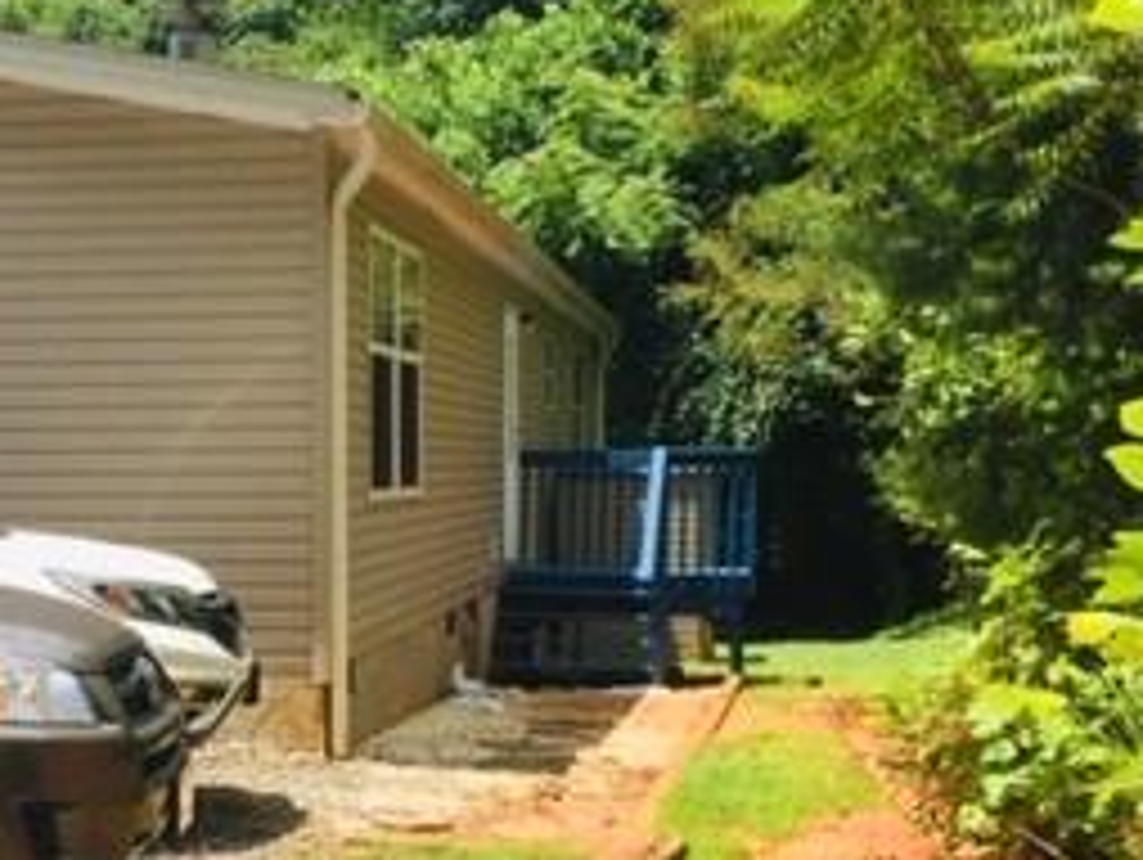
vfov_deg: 20.2
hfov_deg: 26.2
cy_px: 513
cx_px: 252
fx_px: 2413
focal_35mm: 73
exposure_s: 1/1236
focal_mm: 4.15
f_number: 2.2
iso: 32
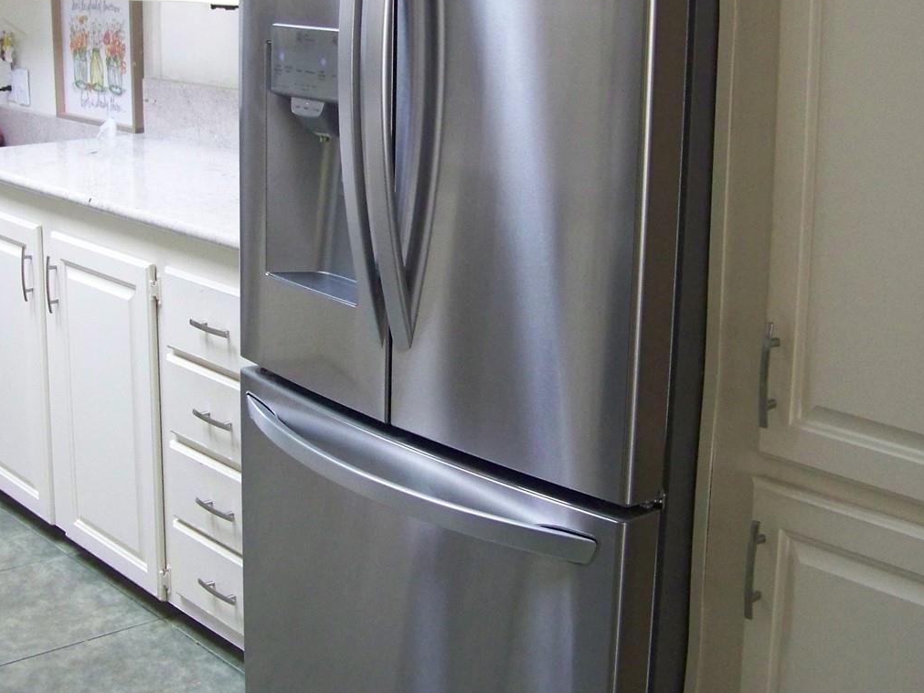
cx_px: 347
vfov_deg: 25.6
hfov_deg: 33.6
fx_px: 1521
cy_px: 272
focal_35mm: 57
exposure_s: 1/30
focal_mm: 5.85
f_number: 2.8
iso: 250
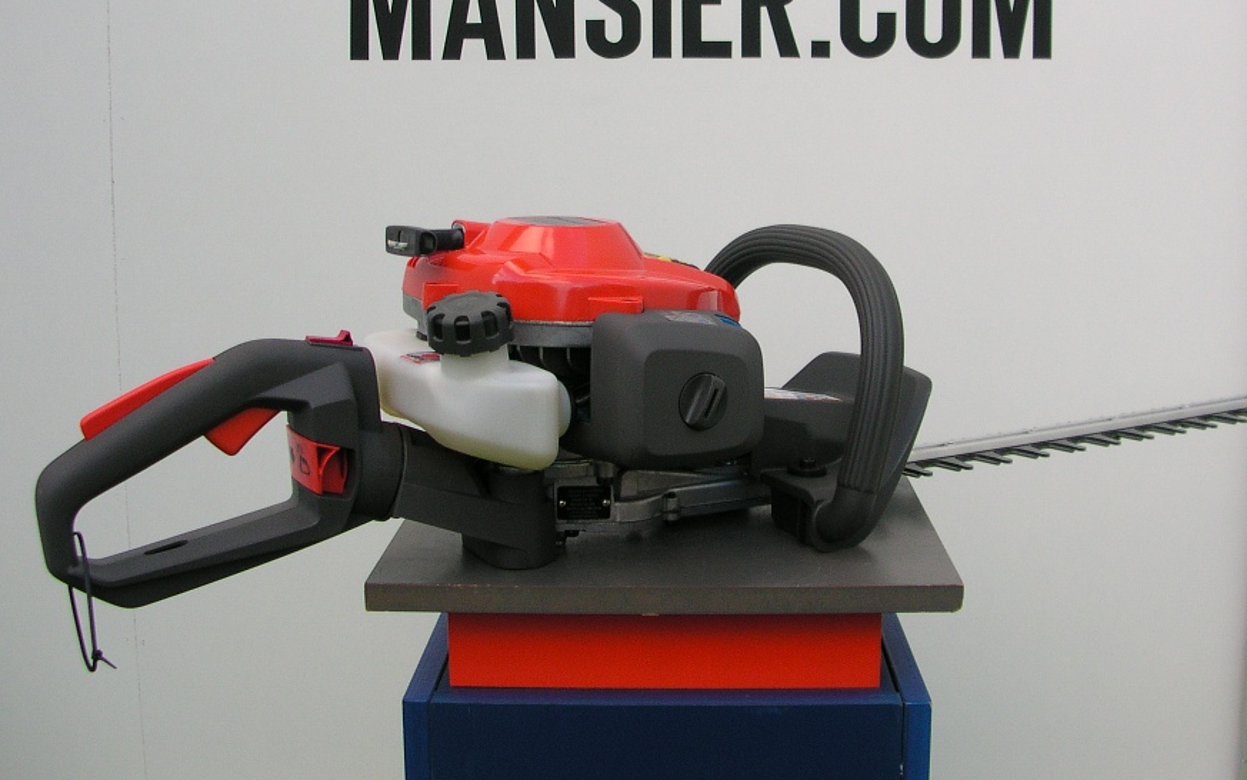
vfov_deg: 27.8
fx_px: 1564
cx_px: 713
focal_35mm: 46
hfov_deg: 43.4
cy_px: 259
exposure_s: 1/164
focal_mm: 5.6
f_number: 2.7
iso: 100
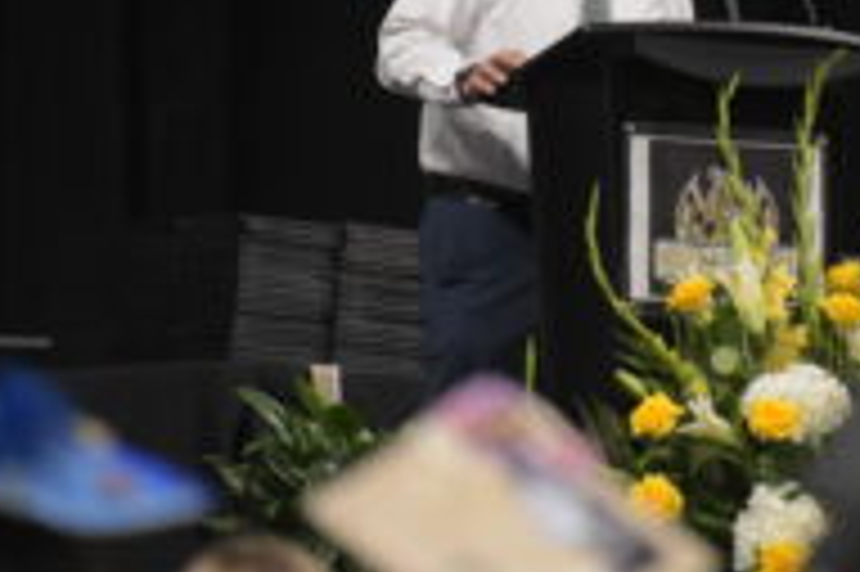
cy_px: 56
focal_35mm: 377
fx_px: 8998
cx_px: 743
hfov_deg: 5.5
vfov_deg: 3.6
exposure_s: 1/2000
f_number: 2.8
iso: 4000
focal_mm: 180
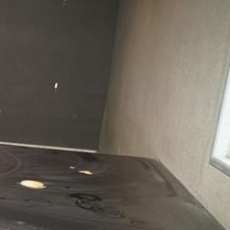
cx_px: -200
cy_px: 143
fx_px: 391
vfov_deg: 32.6
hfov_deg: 20.6
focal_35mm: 52
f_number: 4
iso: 800
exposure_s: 1/60
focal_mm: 10
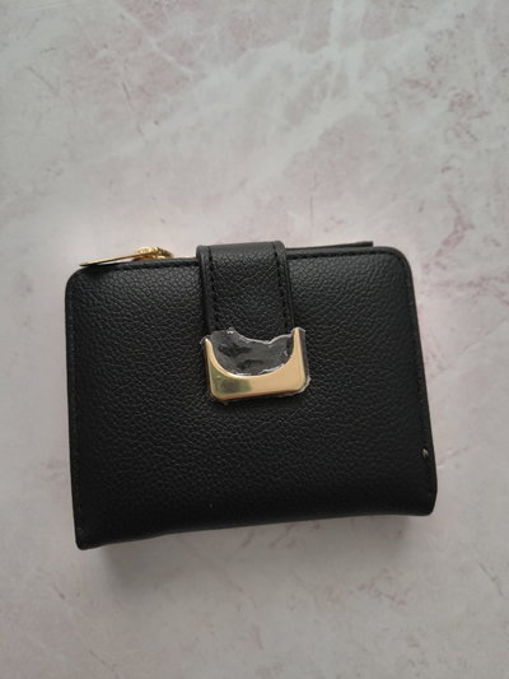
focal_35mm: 24
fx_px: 470
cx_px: 254
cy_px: 340
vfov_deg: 71.6
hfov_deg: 56.8
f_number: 1.8
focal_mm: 5.56
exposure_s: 1/100
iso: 653
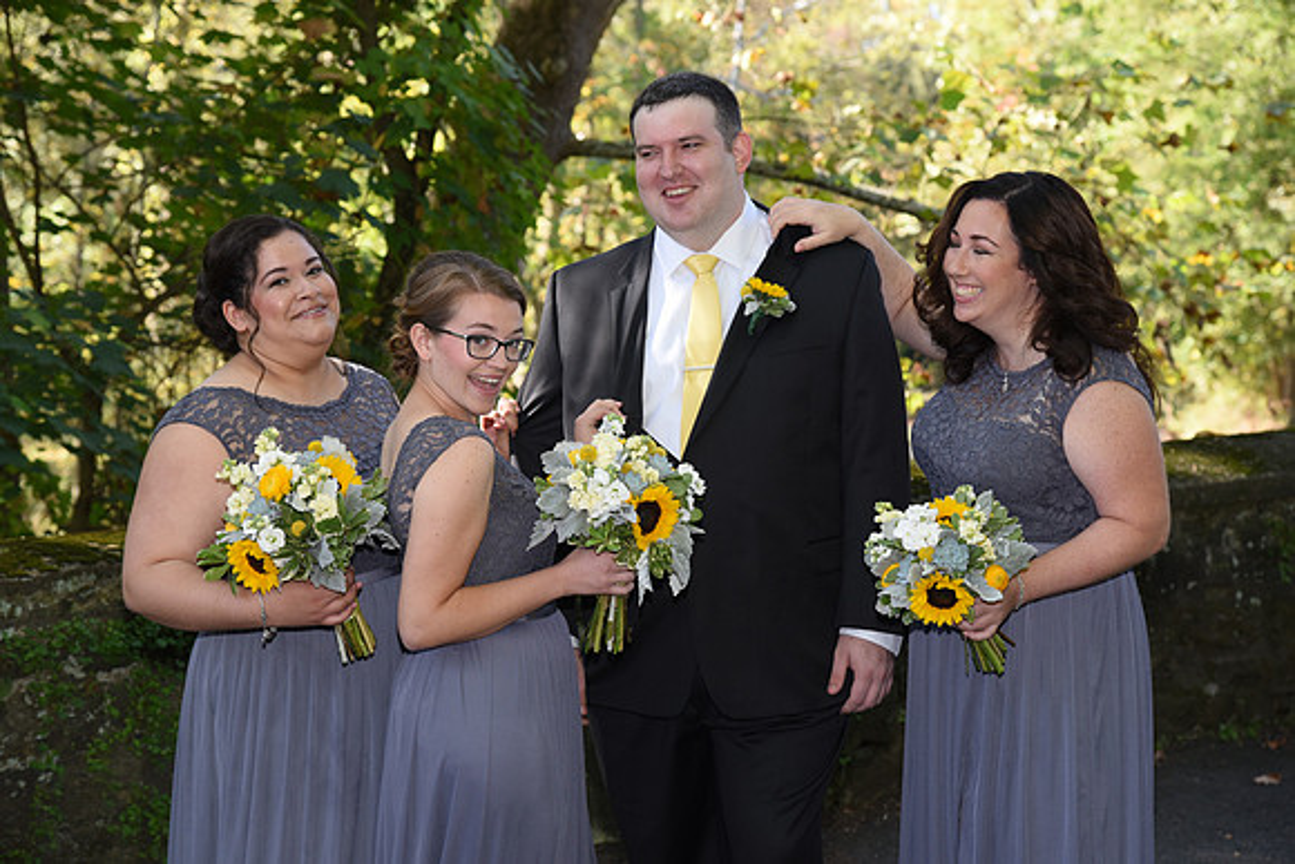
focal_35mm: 85
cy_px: 432
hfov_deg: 23.9
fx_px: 3058
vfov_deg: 16.1
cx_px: 648
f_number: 5.6
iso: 640
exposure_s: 1/200
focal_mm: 85
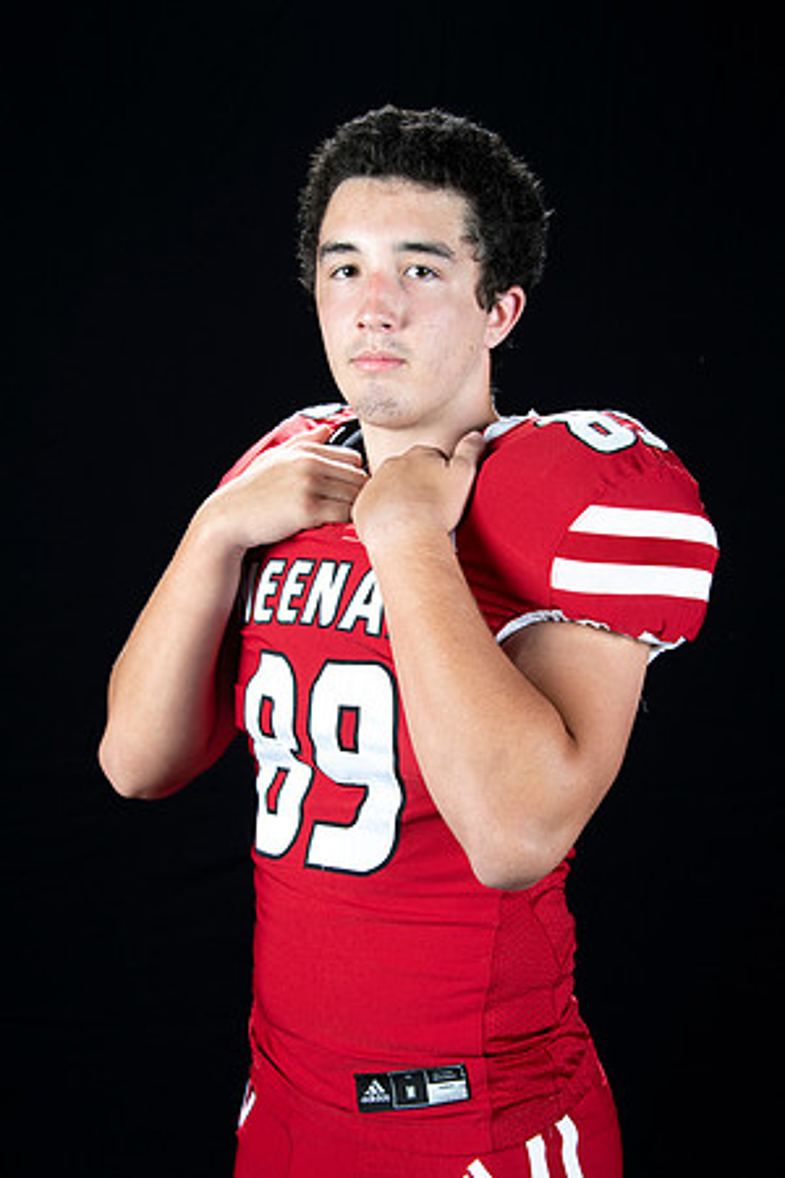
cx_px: 392
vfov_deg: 34.5
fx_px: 1897
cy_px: 589
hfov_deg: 23.4
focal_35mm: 58
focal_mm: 58
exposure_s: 1/160
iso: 320
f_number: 9
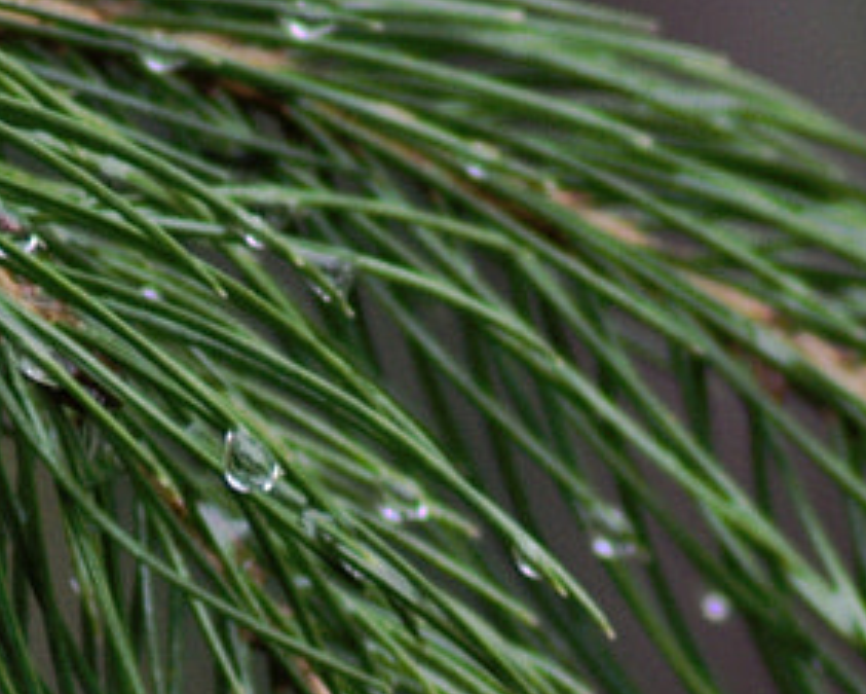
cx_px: 83
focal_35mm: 1481
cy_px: 1167
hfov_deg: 1.3
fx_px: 37963
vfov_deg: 1.0
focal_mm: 185
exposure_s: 1/160
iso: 400
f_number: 5.6
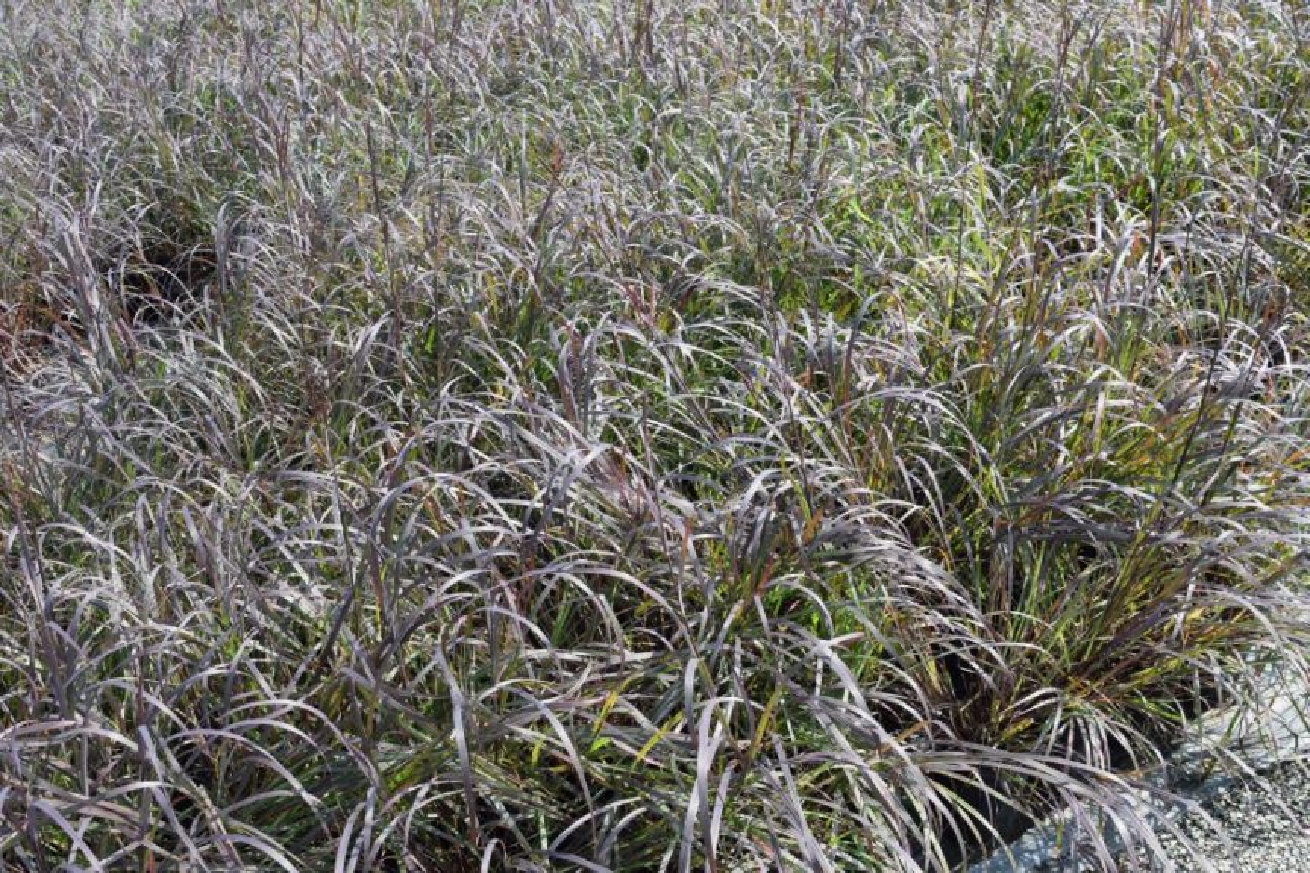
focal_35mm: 39
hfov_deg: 49.6
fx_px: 1419
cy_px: 436
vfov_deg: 34.2
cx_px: 655
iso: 360
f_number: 8
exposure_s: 1/250
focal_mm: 26
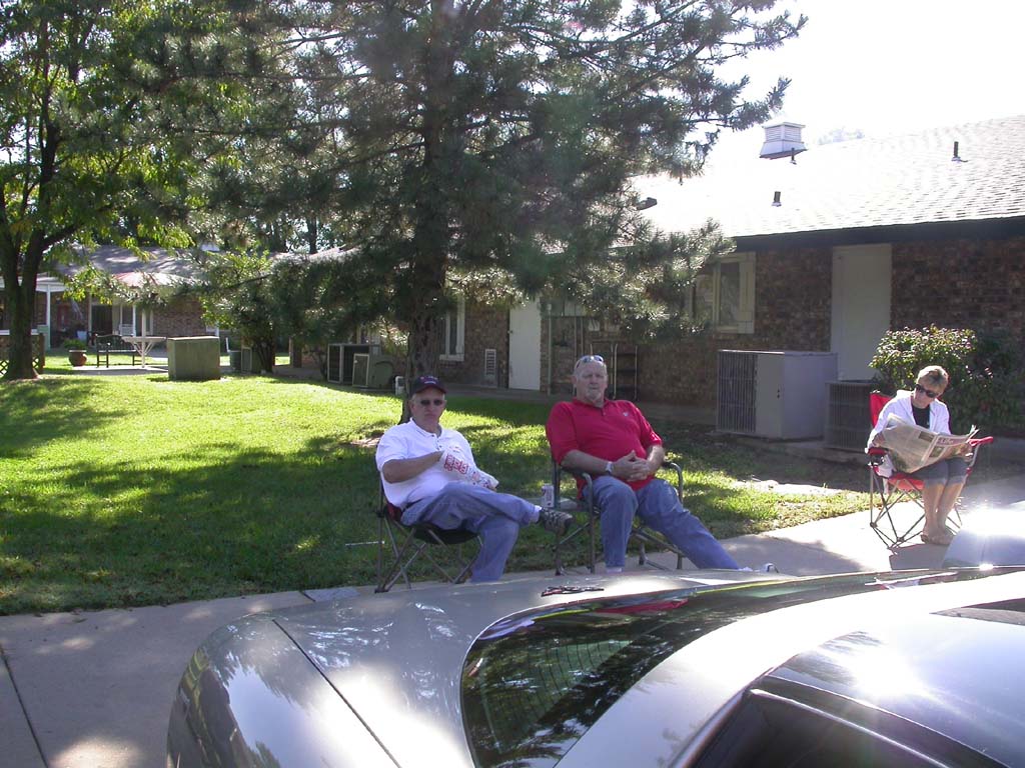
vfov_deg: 37.7
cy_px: 384
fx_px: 1125
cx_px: 512
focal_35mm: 38
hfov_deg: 49.0
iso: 100
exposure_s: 1/142
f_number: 5.3
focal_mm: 7.85
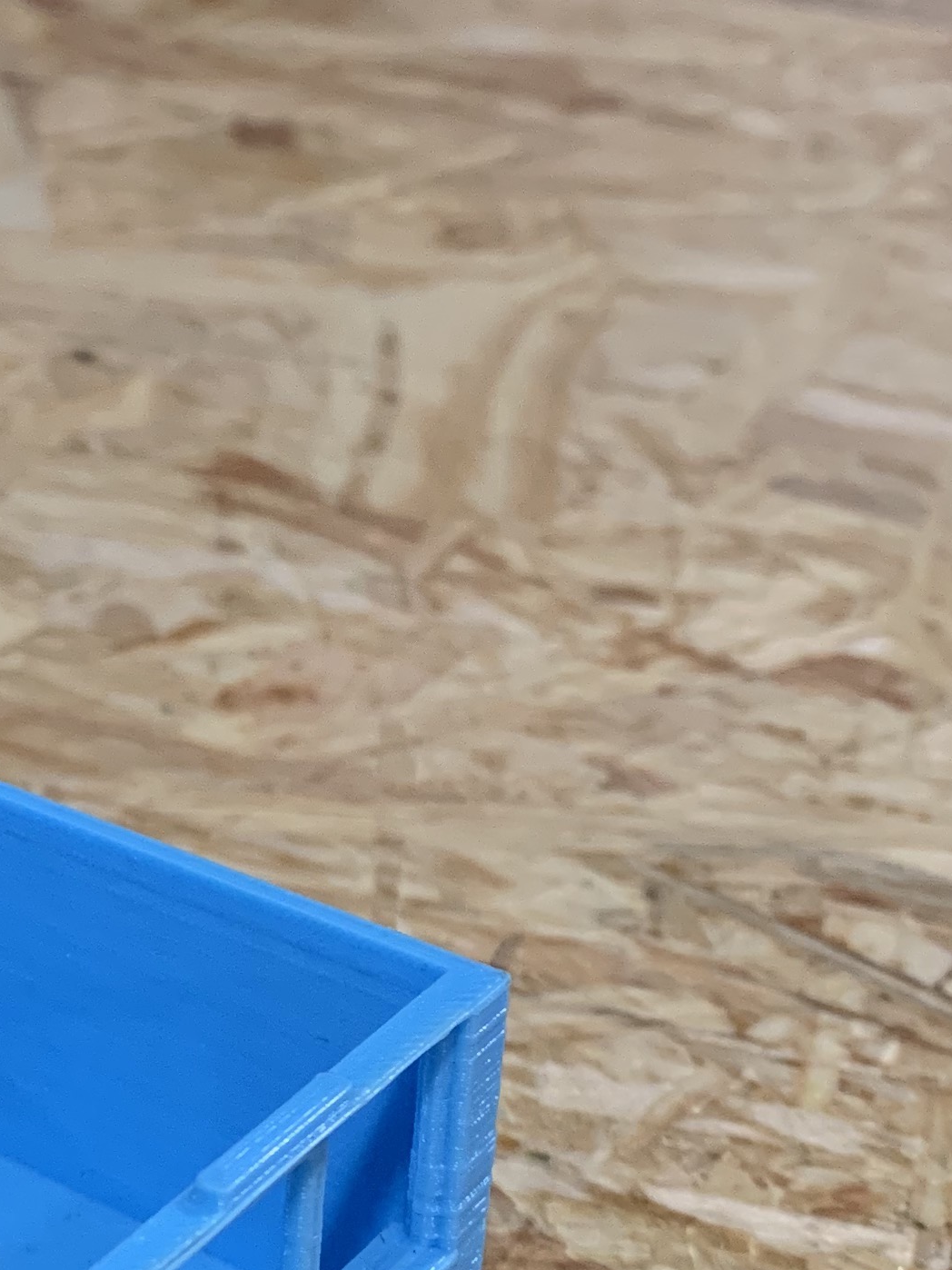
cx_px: -104
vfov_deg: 25.9
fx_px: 2751
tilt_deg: -28.0
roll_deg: +0.3
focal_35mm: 75
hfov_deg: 18.8
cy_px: 785
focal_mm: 4.25
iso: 200
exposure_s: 1/50
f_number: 1.8
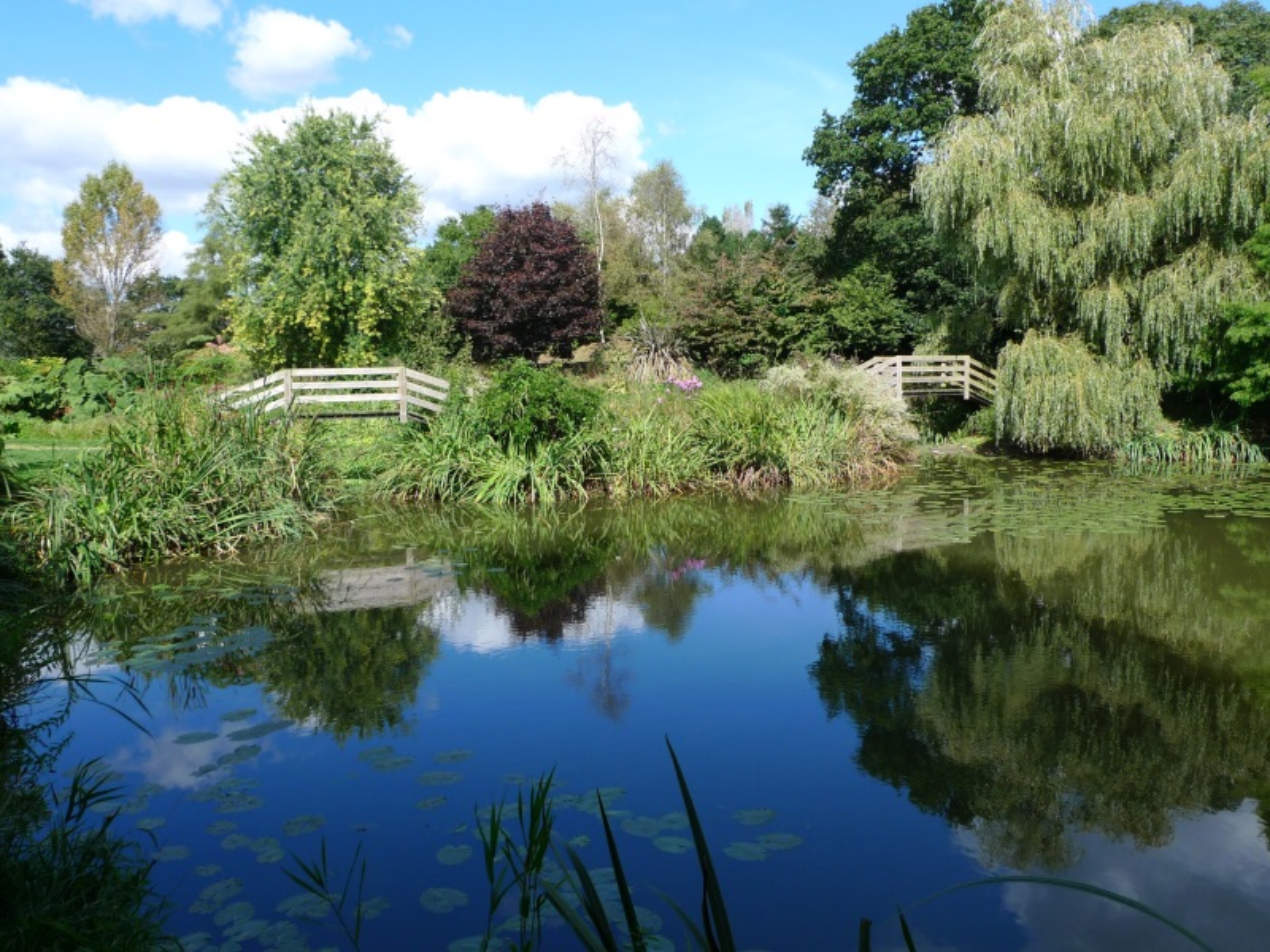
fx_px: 1101
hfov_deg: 60.0
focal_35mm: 30
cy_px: 476
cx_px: 635
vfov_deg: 46.8
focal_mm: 6.3
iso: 80
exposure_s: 1/500
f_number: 4
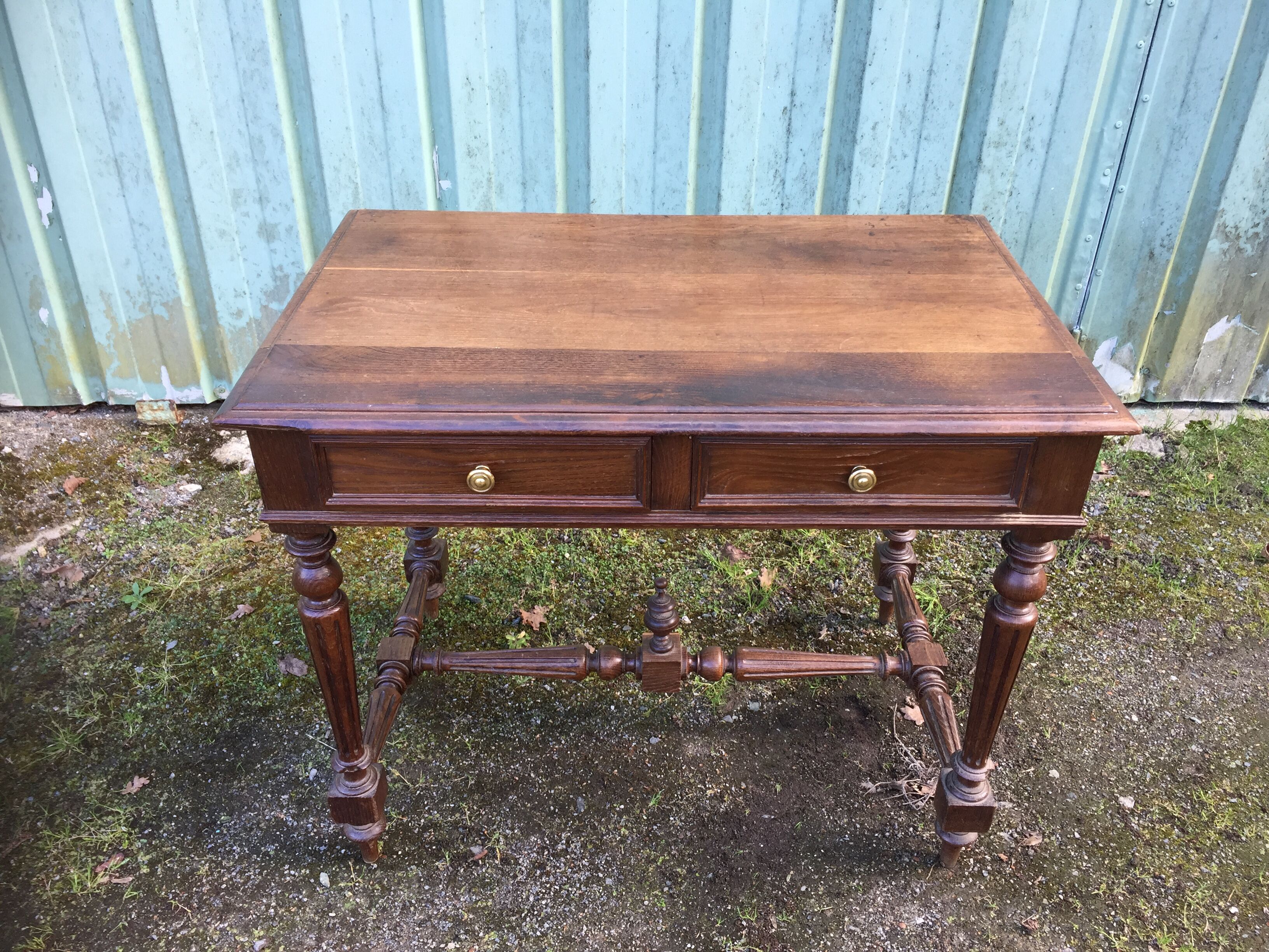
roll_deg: -1.2
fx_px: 1063
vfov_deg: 48.2
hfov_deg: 61.7
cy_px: 476
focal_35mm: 29
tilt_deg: -33.3
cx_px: 634
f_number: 2.2
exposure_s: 1/100
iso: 40
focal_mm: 4.15
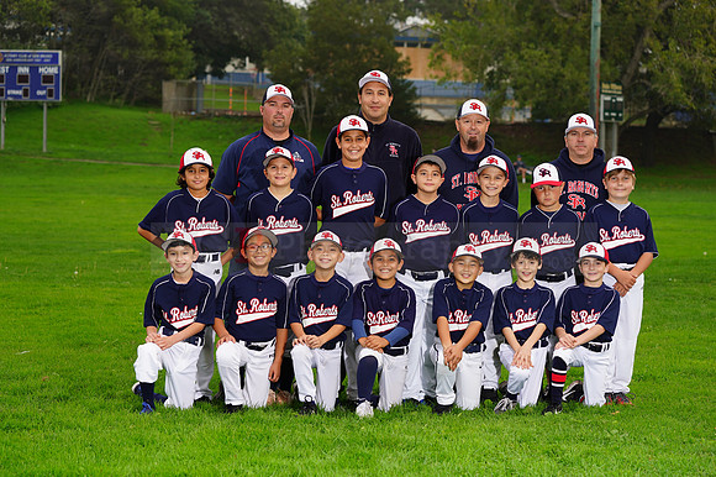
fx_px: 1988
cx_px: 358
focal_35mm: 100
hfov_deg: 20.4
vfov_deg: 13.7
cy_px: 238
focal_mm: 100
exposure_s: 1/250
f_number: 5.6
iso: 200
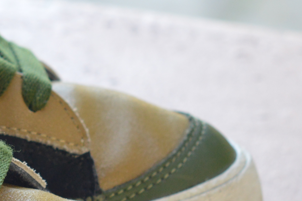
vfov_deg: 4.3
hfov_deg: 6.3
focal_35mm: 322
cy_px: 65
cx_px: -223
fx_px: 2699
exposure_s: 1/100
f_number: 5
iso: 400
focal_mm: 50
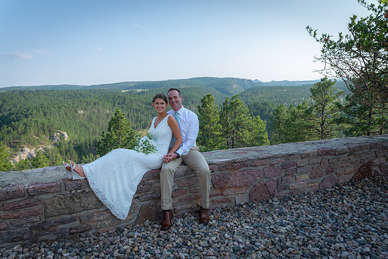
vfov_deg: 49.6
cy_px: 130
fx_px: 280
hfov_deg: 69.4
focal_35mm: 26
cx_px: 194
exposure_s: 1/500
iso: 80
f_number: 3.5
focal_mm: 26
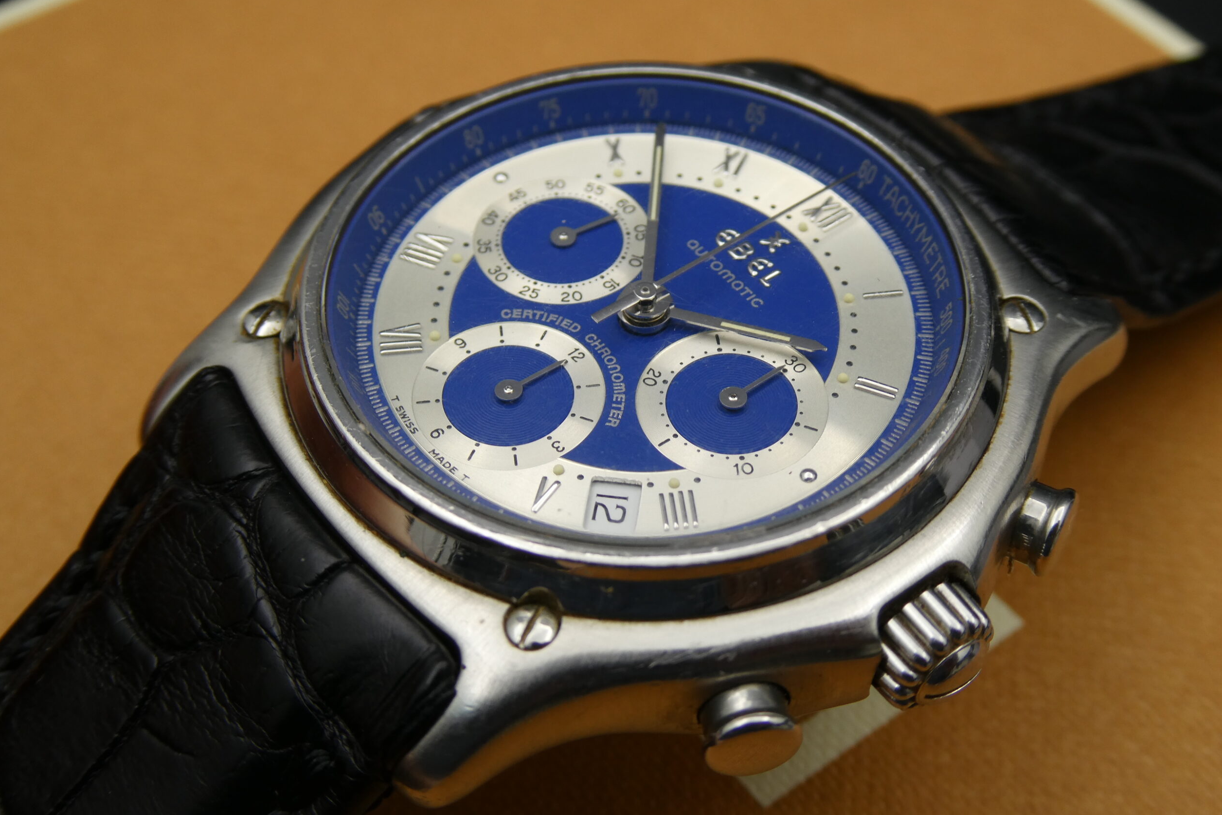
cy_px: 437
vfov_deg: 25.5
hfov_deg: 37.5
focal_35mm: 53
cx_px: 621
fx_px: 1799
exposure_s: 1/125
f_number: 4.1
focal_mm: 9
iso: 80
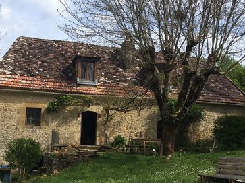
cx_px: 86
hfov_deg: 39.3
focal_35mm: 48
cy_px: 114
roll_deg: -2.6
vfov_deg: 30.1
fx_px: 340
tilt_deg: +4.3
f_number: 2.2
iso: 25
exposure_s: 1/1508
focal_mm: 4.15
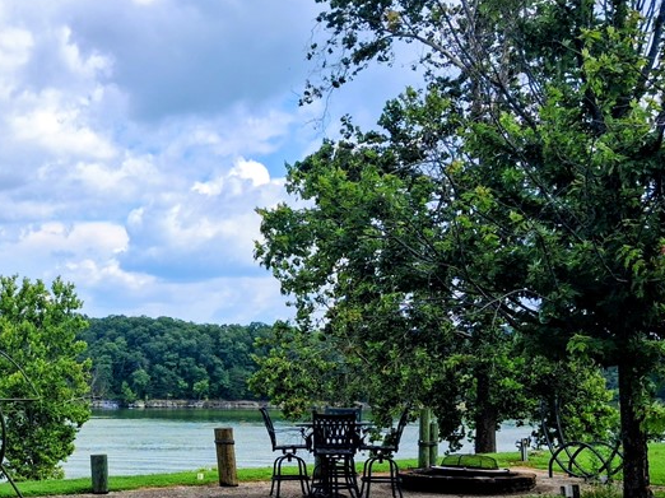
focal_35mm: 53
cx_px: 127
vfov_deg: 27.0
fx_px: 1018
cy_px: 399
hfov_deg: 35.0
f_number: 1.8
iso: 20
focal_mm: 4
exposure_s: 1/494
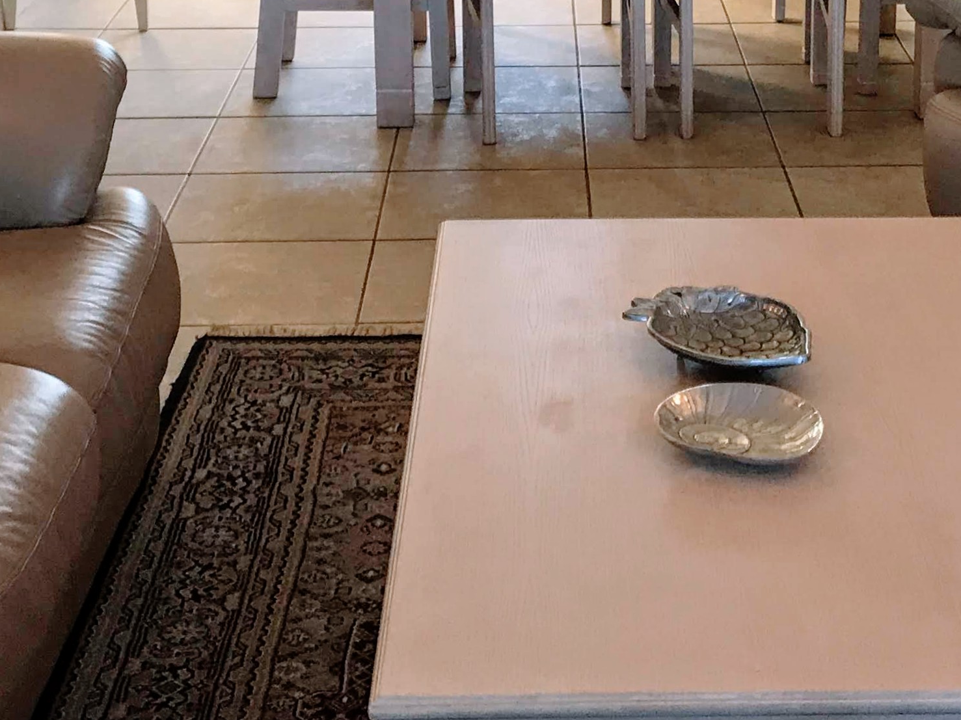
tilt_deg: -13.4
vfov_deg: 19.1
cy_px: 2
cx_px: 566
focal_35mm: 75
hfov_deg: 26.0
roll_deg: +0.2
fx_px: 2082
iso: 25
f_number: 1.8
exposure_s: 1/33
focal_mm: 3.99
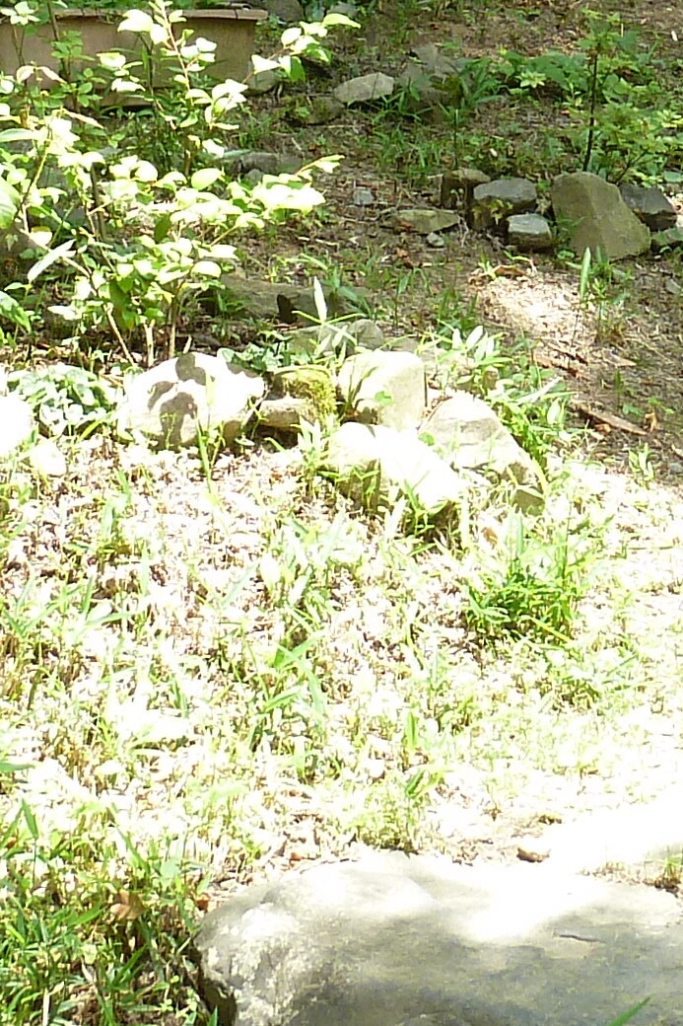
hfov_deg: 13.7
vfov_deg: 19.9
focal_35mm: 100
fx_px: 2847
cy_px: 39
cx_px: 410
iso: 80
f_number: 3.3
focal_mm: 4.1
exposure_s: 1/80
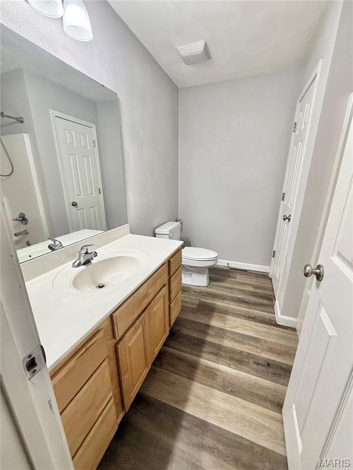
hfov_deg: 85.7
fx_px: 190
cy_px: 235
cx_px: 176
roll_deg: -1.1
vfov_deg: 102.1
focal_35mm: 14
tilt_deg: -16.3
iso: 320
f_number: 2.2
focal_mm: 2.22
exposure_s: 1/120
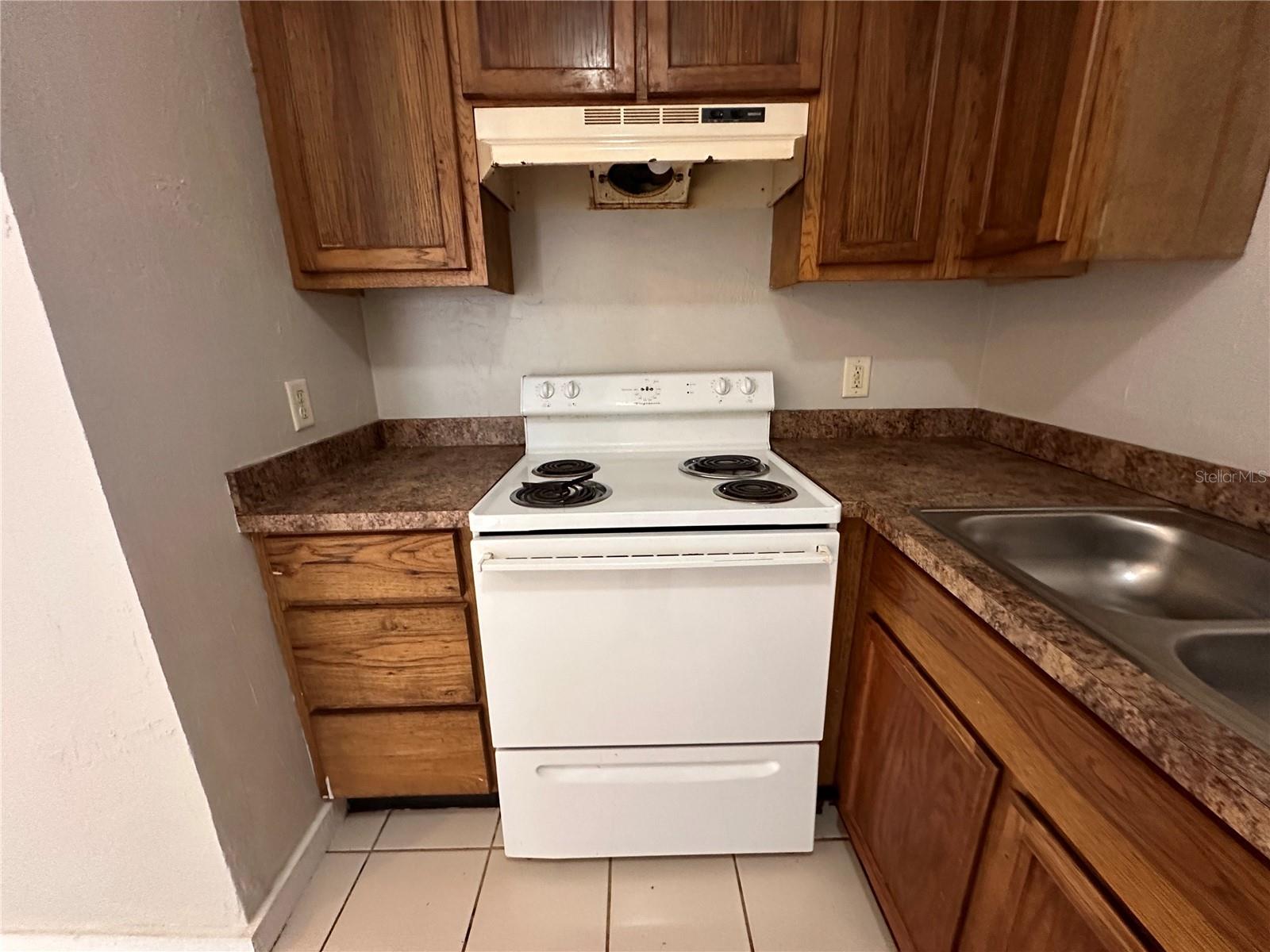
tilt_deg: -16.2
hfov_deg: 102.1
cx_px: 635
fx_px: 514
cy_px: 476
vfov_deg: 85.7
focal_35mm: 14
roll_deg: +1.6
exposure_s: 1/60
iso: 640
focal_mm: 2.22
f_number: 2.2
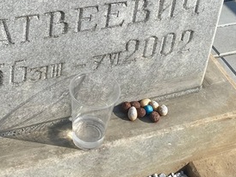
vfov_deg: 18.2
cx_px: 130
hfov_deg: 25.7
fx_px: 518
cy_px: -42
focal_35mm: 76
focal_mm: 4.25
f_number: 1.8
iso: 32
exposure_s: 1/4115
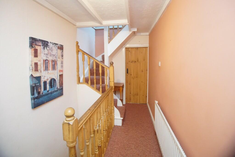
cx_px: 118
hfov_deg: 100.4
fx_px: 98
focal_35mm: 15
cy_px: 78
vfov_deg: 77.3
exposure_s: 1/60
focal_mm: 10
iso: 3200
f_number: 3.5
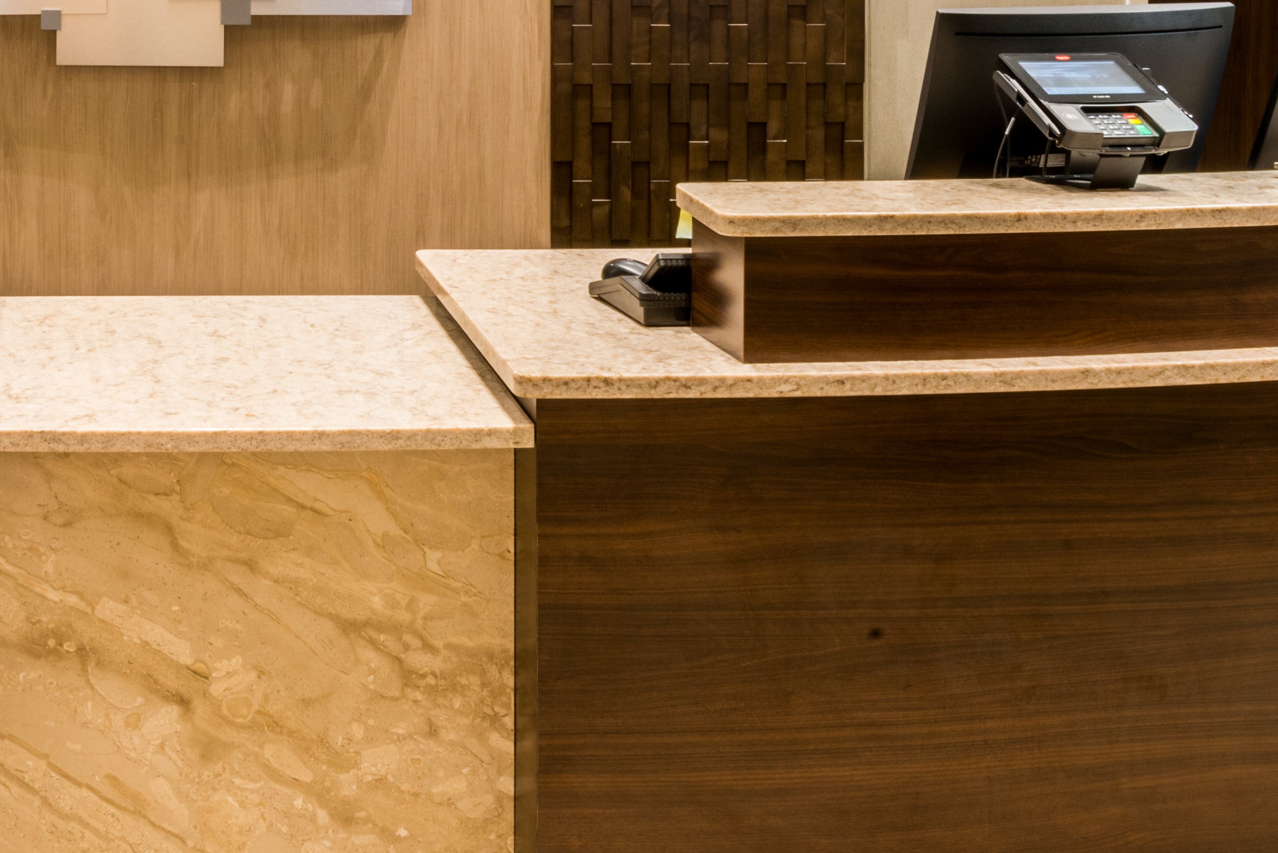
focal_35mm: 60
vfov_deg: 21.3
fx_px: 2131
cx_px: 178
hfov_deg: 32.1
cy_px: -116
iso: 320
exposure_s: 2
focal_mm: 24
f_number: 11
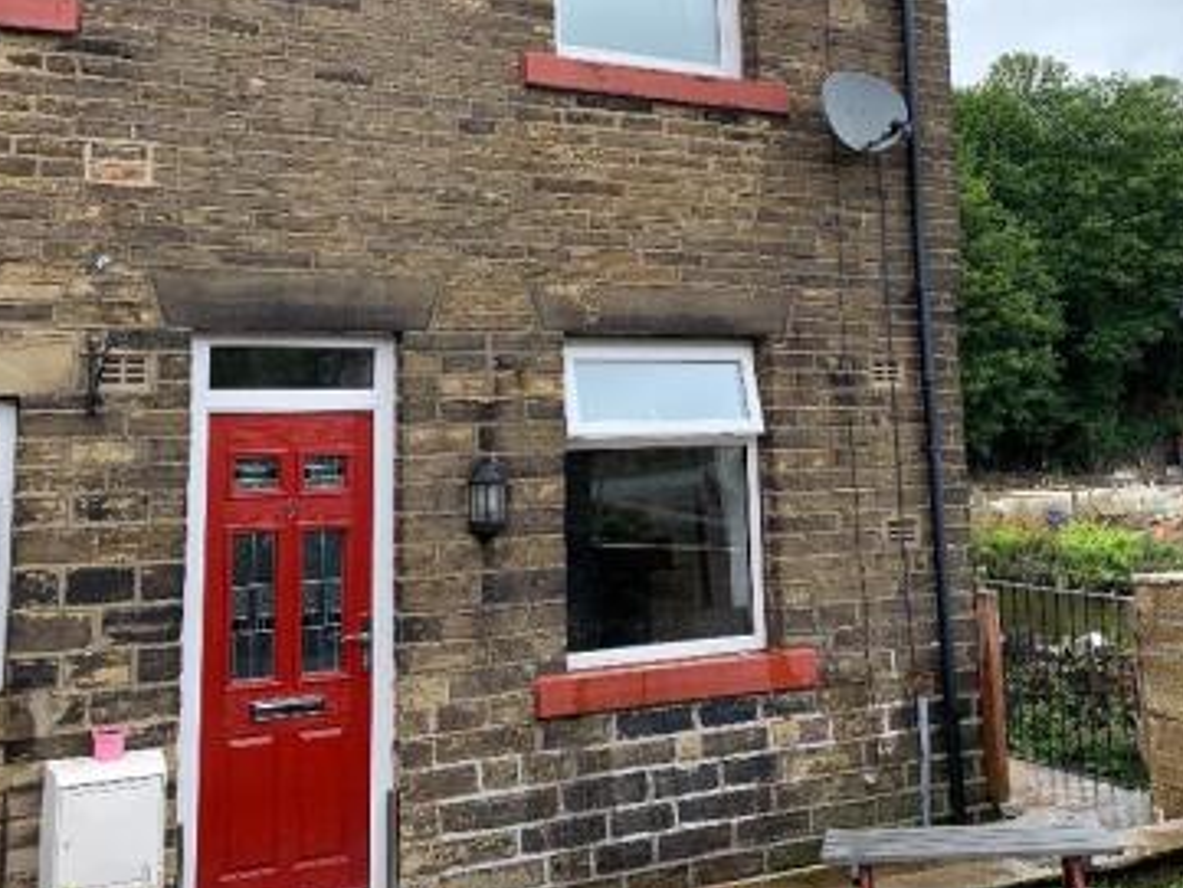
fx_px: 1436
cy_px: 234
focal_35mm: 42
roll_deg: +1.5
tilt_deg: +8.2
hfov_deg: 44.6
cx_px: 693
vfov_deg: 33.7
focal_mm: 4.25
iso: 25
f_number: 1.8
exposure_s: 1/829
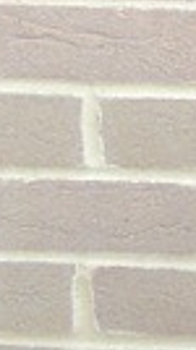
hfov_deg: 2.7
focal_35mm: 416
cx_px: 1139
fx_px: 3858
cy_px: 452
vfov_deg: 5.2
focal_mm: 8.9
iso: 160
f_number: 3.6
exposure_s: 1/50
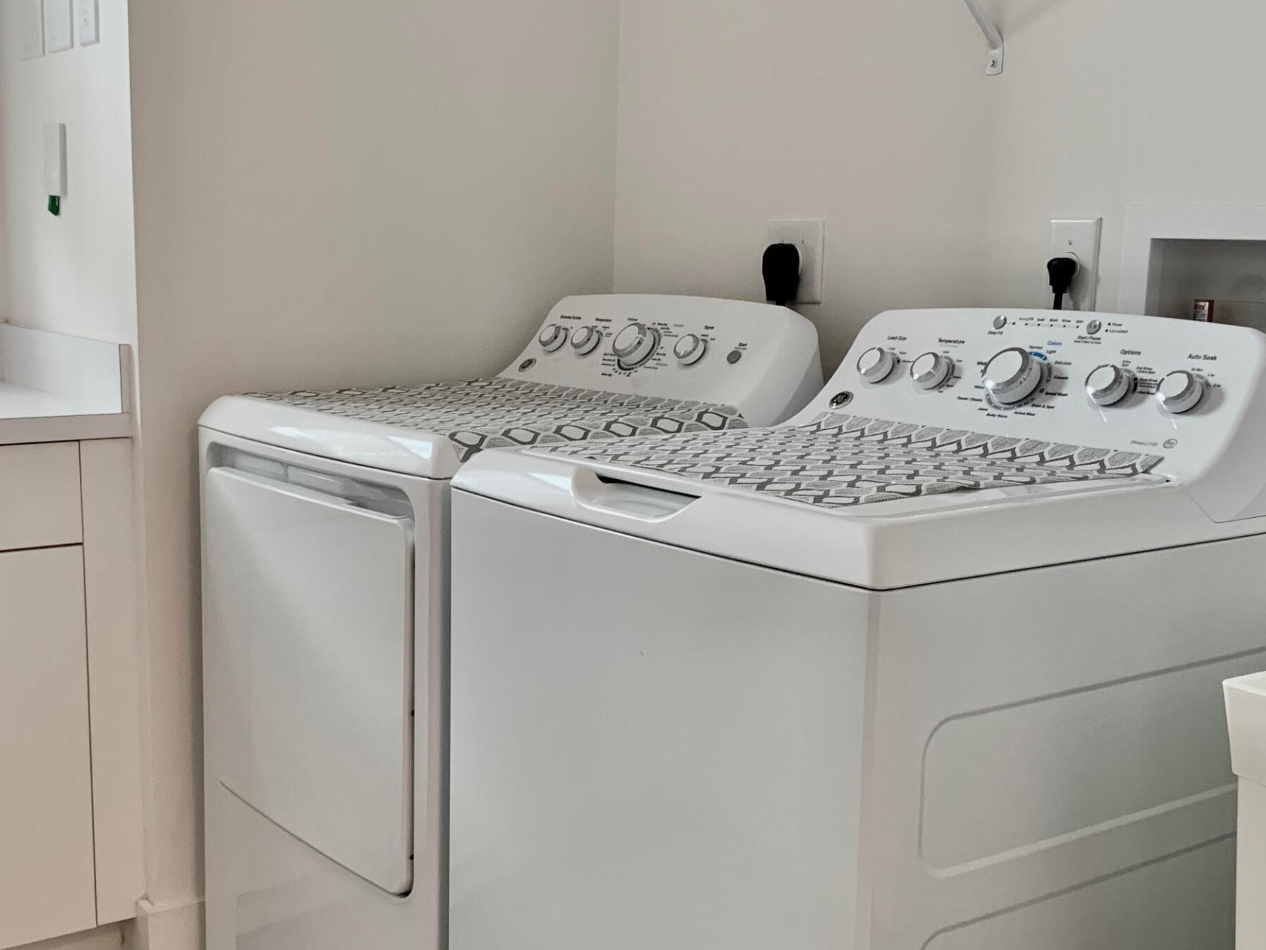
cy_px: 499
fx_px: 1573
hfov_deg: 43.8
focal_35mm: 43
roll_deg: -1.4
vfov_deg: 33.6
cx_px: 620
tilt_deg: -9.7
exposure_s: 1/60
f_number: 1.8
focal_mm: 4.25
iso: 160
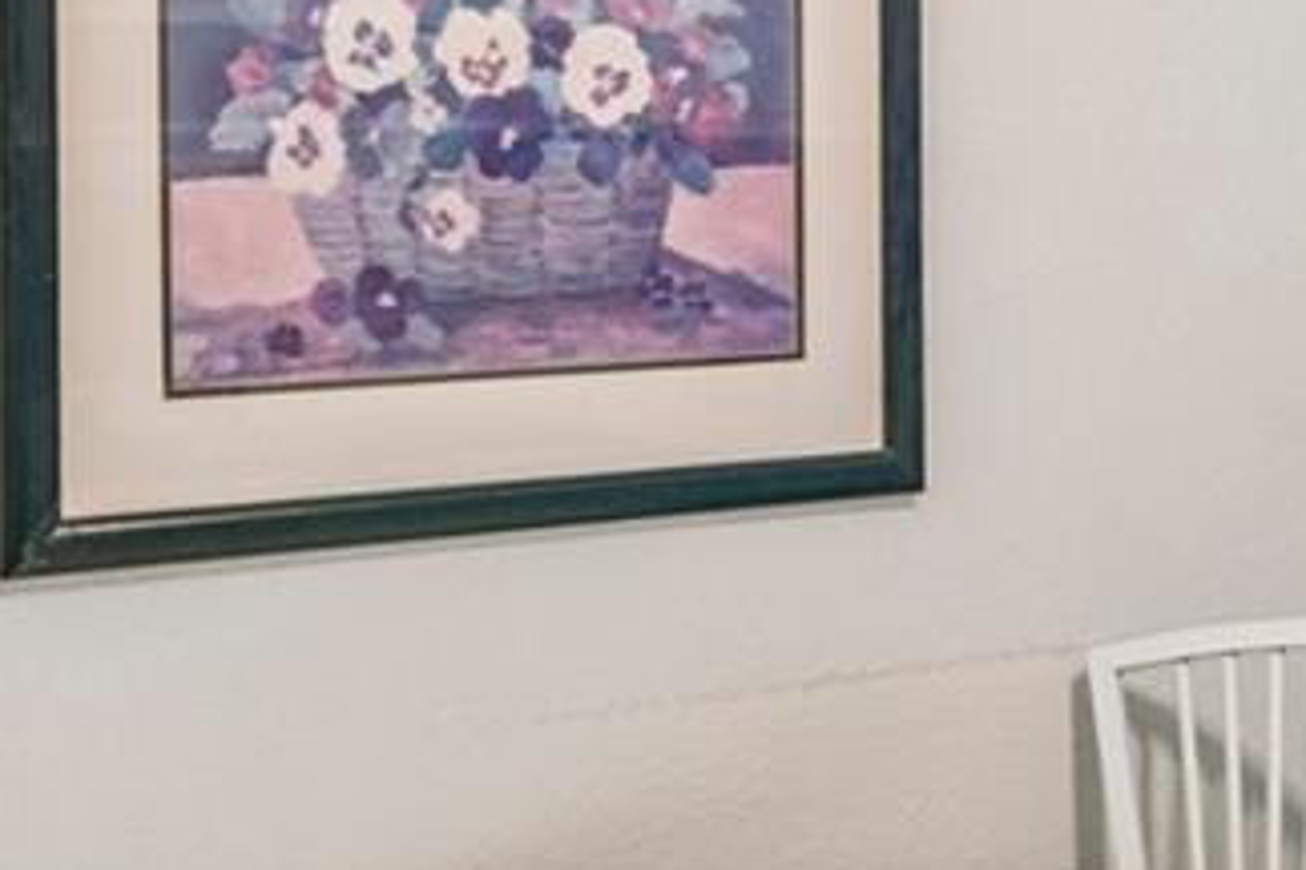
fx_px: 2866
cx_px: 1544
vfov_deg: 17.2
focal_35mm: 79
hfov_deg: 23.6
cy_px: 294
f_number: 8
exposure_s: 1/8
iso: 400
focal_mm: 16
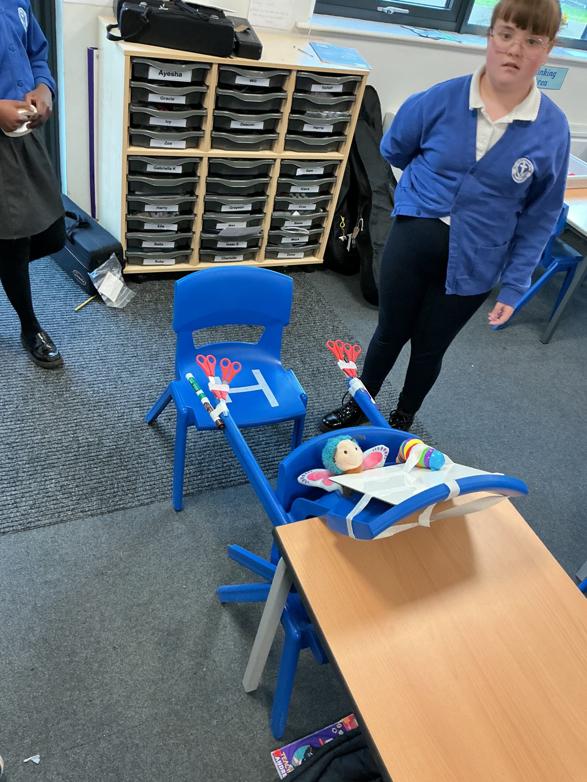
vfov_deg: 61.7
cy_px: 391
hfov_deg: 48.2
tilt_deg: -40.1
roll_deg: -13.9
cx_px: 294
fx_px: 656
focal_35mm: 29
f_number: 1.8
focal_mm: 3
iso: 160
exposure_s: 1/60
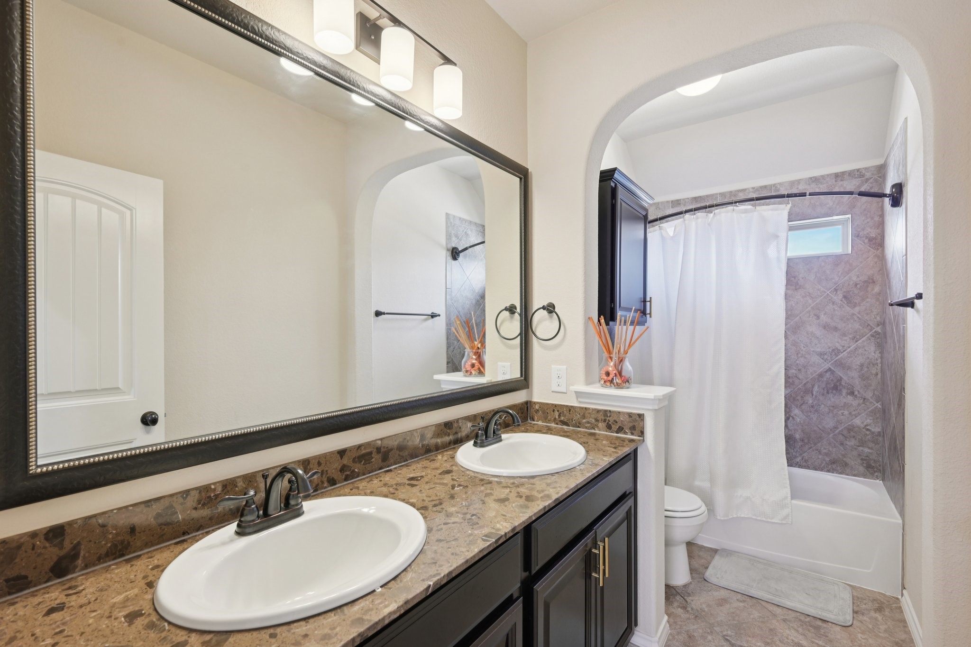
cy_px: 324
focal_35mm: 16
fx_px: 431
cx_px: 486
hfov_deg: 96.7
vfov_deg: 73.7
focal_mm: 16
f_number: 8
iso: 400
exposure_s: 1/20
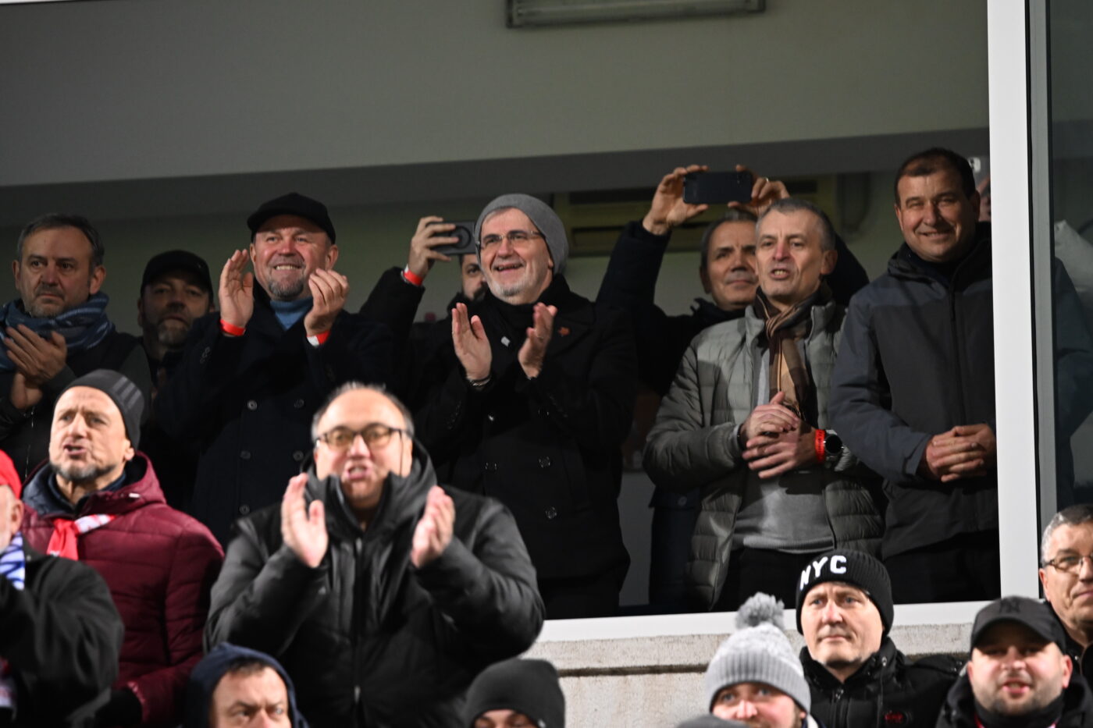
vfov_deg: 6.9
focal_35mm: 200
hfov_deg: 10.3
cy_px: 364
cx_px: 546
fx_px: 6071
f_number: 2.8
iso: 2000
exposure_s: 1/100
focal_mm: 200
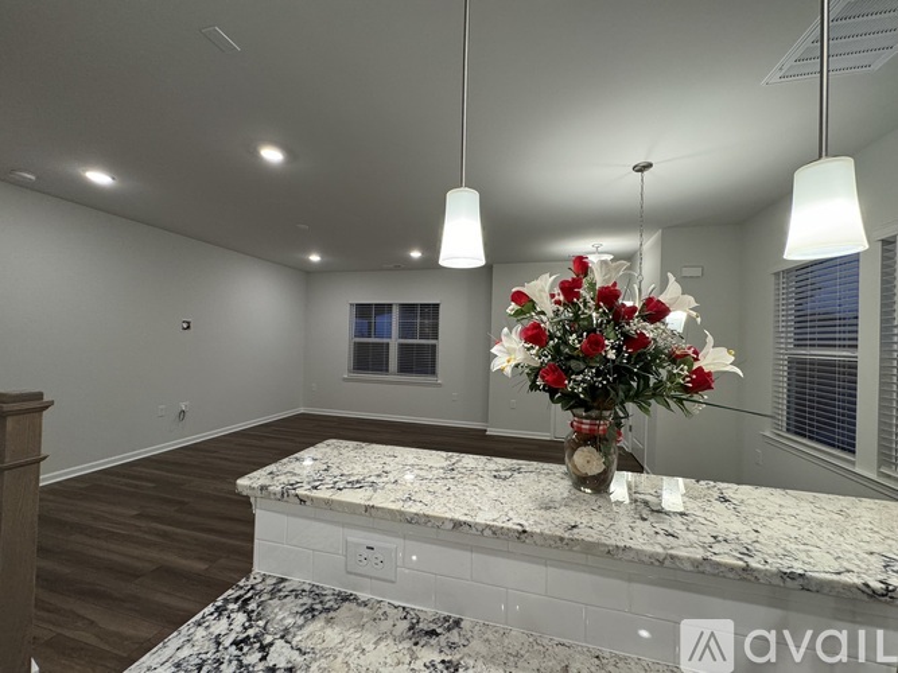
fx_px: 363
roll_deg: -1.4
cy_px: 336
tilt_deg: +0.9
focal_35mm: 14
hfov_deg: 102.1
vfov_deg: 85.7
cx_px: 449
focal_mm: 2.22
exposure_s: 1/120
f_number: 2.2
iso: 200
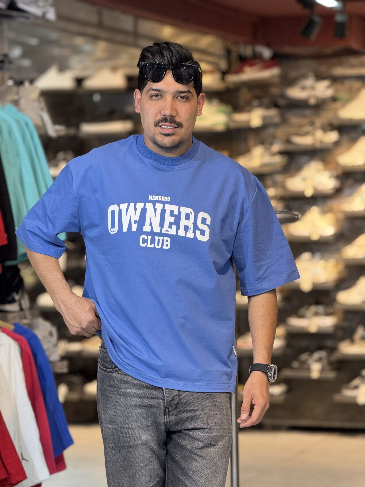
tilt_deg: -1.7
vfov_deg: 16.4
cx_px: 182
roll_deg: +0.0
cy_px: 244
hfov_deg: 12.3
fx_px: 1687
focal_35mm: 120
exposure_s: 1/100
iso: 320
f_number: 2.8
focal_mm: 15.66
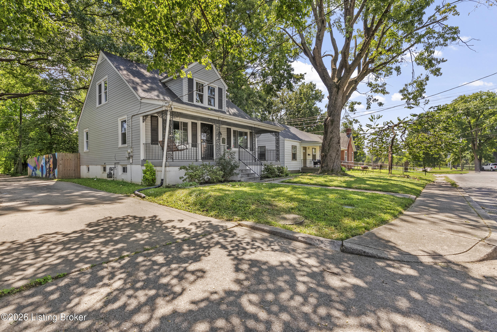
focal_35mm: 16
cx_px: 248
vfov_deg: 73.8
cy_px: 166
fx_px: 221
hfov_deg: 96.7
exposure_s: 1/40
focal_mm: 16
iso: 400
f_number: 11
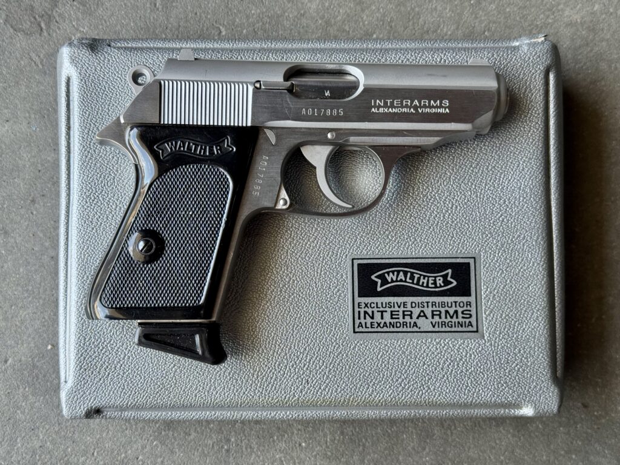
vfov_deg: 30.3
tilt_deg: -87.2
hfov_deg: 39.7
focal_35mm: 48
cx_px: 310
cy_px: 232
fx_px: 860
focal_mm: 6.76
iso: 80
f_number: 1.78
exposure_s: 1/134
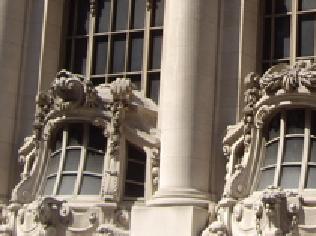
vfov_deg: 10.7
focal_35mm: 136
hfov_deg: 14.2
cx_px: 349
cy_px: -54
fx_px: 1240
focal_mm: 7.9
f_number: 2.8
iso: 64
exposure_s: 1/320
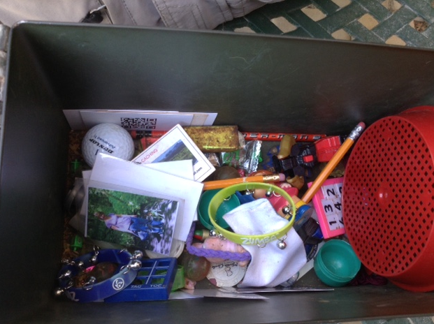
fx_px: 426
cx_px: 221
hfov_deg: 54.0
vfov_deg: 41.7
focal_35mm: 34
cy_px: 166
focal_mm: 3.3
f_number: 2.4
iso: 32
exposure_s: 1/24
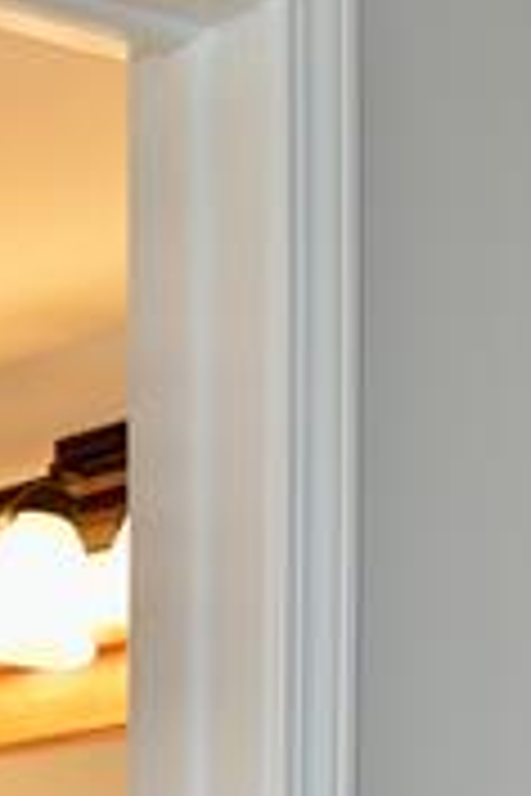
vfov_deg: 15.2
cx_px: -454
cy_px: 1428
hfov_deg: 10.9
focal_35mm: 117
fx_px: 2588
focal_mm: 18
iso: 400
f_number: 4
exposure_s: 1/100
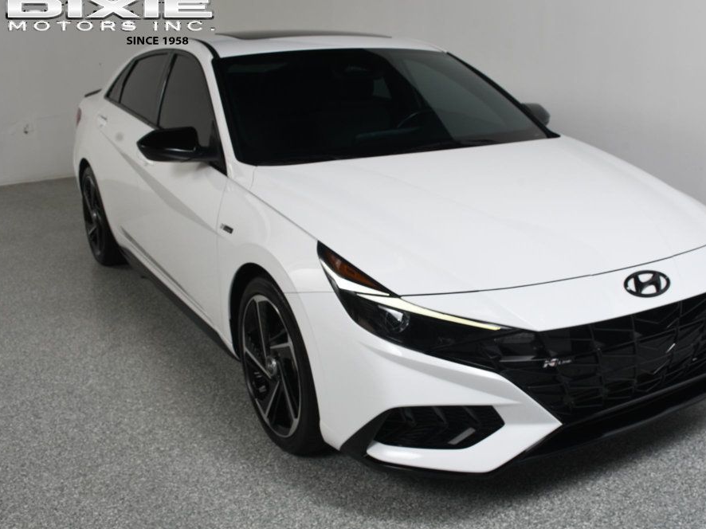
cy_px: 259
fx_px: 816
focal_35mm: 40
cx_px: 398
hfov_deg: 46.7
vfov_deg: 35.9
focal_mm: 24
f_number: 13
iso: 100
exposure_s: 1/160
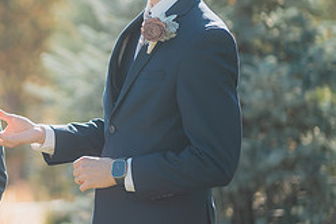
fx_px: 1856
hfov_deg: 10.2
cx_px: -54
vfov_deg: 6.9
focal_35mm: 199
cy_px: 85
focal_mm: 85
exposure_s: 1/1250
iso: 200
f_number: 2.2
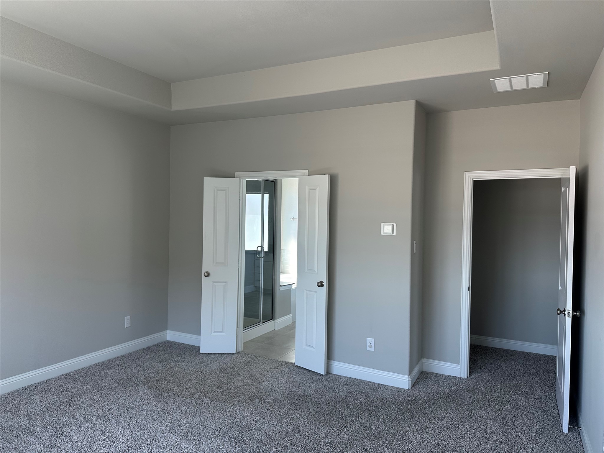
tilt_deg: -0.7
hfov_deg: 71.6
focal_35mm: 24
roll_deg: -1.2
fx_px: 419
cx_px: 302
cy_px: 226
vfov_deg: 56.8
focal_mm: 6.86
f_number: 1.78
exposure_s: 1/145
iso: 125
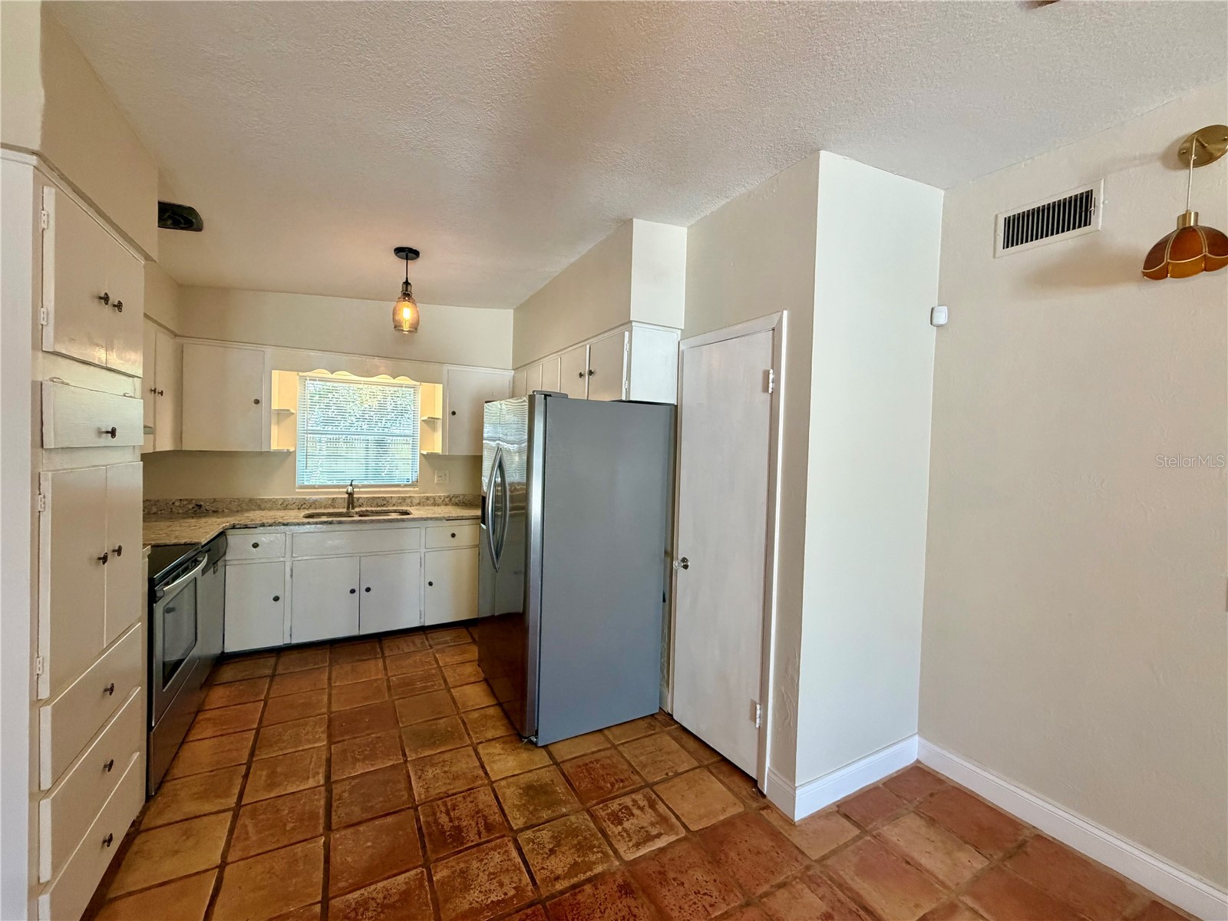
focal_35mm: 14
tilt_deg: -2.2
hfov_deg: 102.1
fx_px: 497
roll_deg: -1.4
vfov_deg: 85.7
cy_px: 460
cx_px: 614
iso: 320
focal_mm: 2.22
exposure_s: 1/120
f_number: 2.2
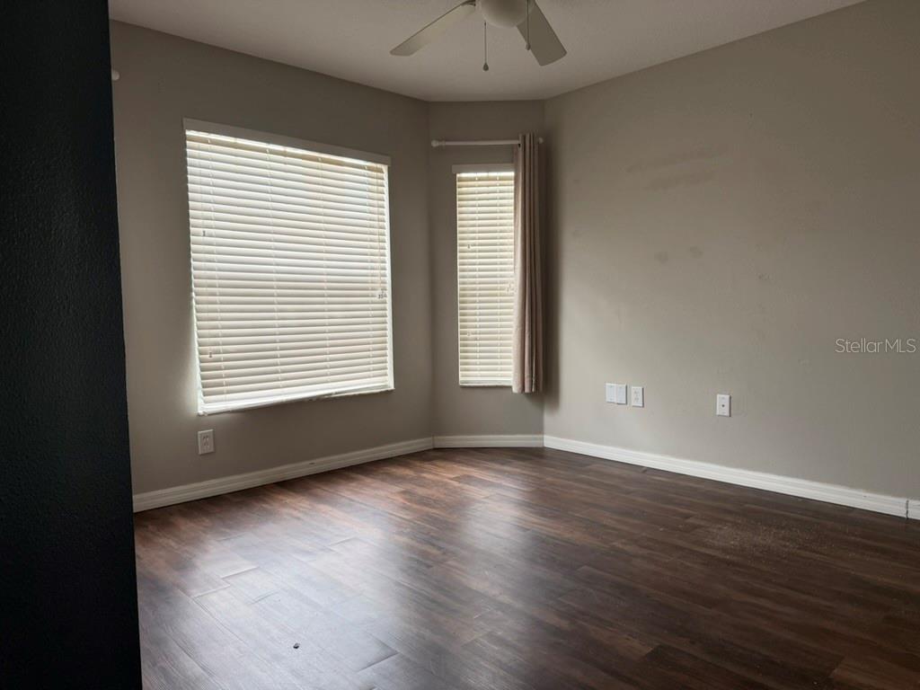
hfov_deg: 71.6
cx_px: 460
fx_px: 638
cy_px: 345
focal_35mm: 24
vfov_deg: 56.8
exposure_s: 1/160
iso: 125
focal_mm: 6.76
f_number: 1.78
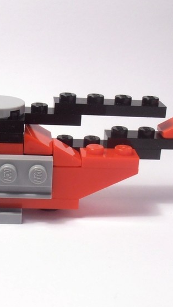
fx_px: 530
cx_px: 46
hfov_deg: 18.4
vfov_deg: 32.3
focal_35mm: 65
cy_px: 165
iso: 80
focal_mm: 6.61
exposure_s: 1/80
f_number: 3.9
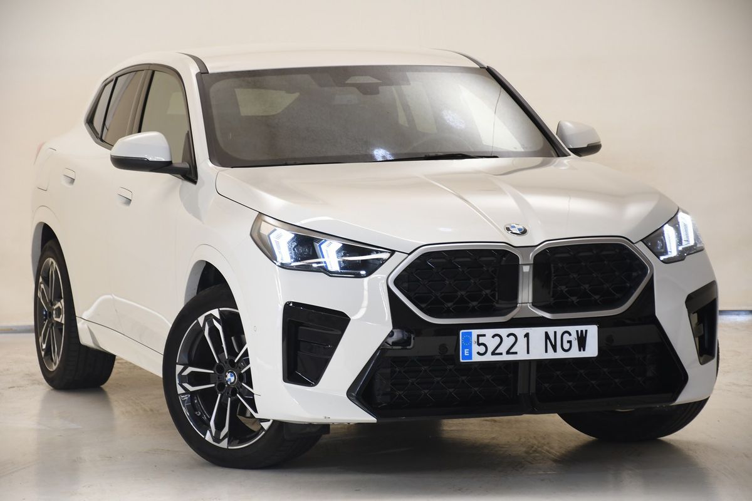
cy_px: 250
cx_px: 376
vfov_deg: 10.8
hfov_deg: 16.1
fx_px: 2653
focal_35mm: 127
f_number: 5.3
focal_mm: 85
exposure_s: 1/40
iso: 640
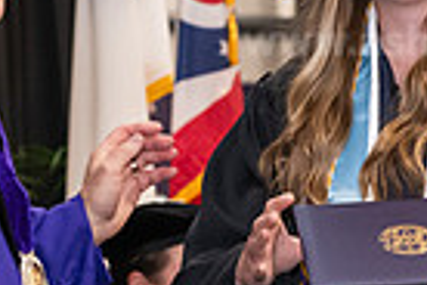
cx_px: 102
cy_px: 107
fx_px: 3499
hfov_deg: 7.0
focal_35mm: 295
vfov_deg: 4.7
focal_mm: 70
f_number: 5
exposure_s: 1/125
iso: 2500
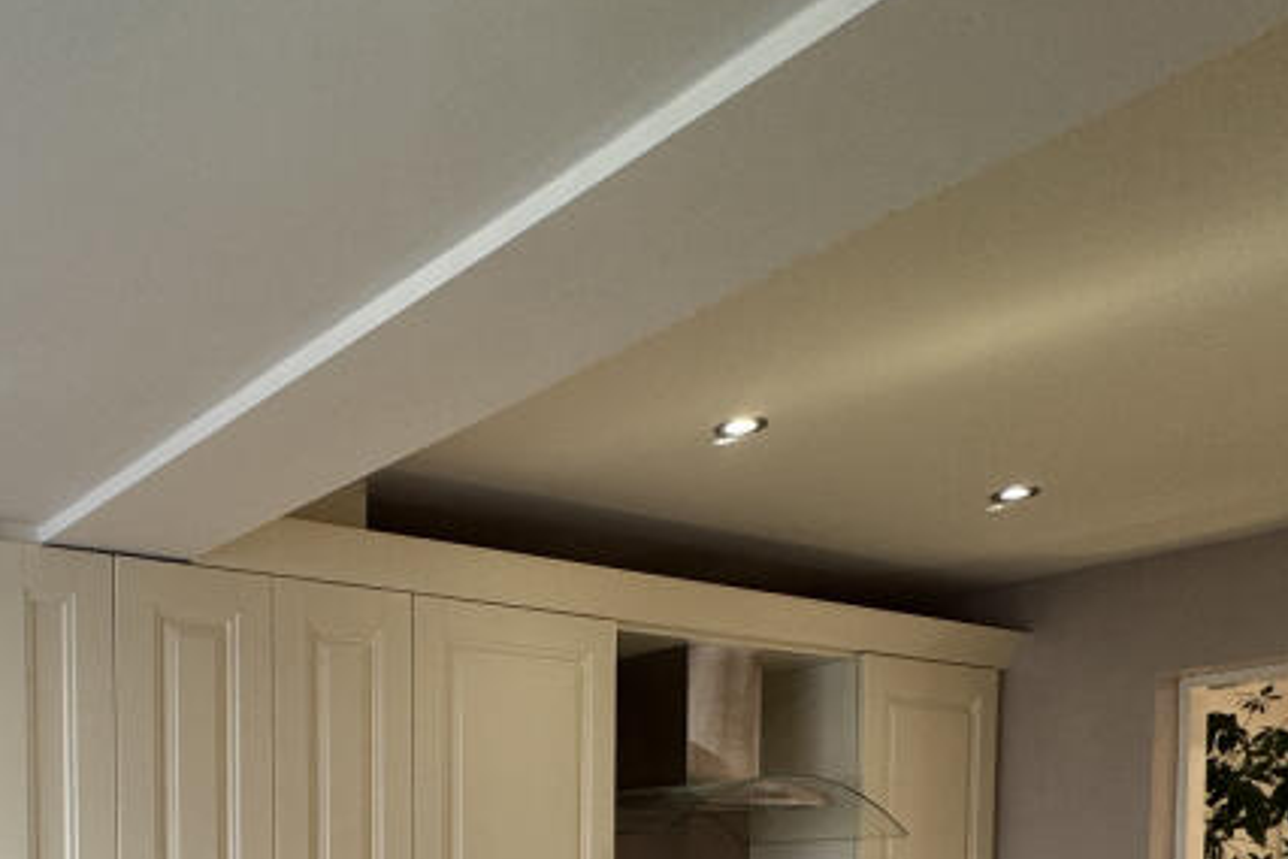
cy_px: 980
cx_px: 91
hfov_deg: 47.9
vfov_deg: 32.5
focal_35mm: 35
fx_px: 1252
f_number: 2.2
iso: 125
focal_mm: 2.22
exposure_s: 1/100
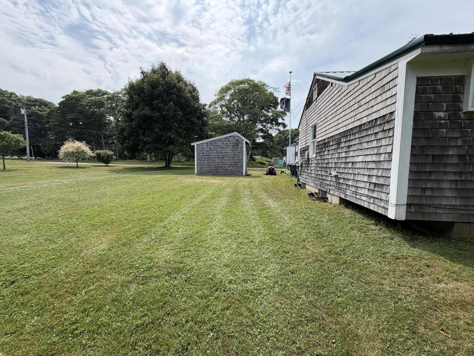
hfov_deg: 102.1
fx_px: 192
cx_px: 237
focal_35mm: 14
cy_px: 178
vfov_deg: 85.7
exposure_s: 1/770
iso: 32
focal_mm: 2.22
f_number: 2.2
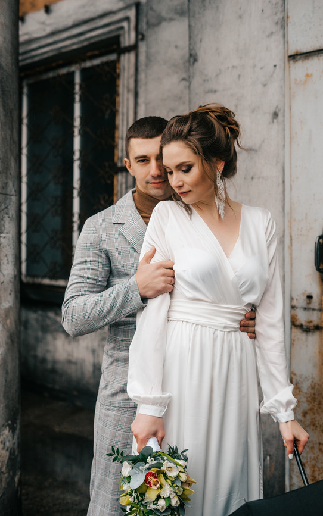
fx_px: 732
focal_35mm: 52
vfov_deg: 38.9
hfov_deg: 24.9
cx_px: 164
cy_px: 259
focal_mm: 50
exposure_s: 1/320
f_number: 3.2
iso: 640
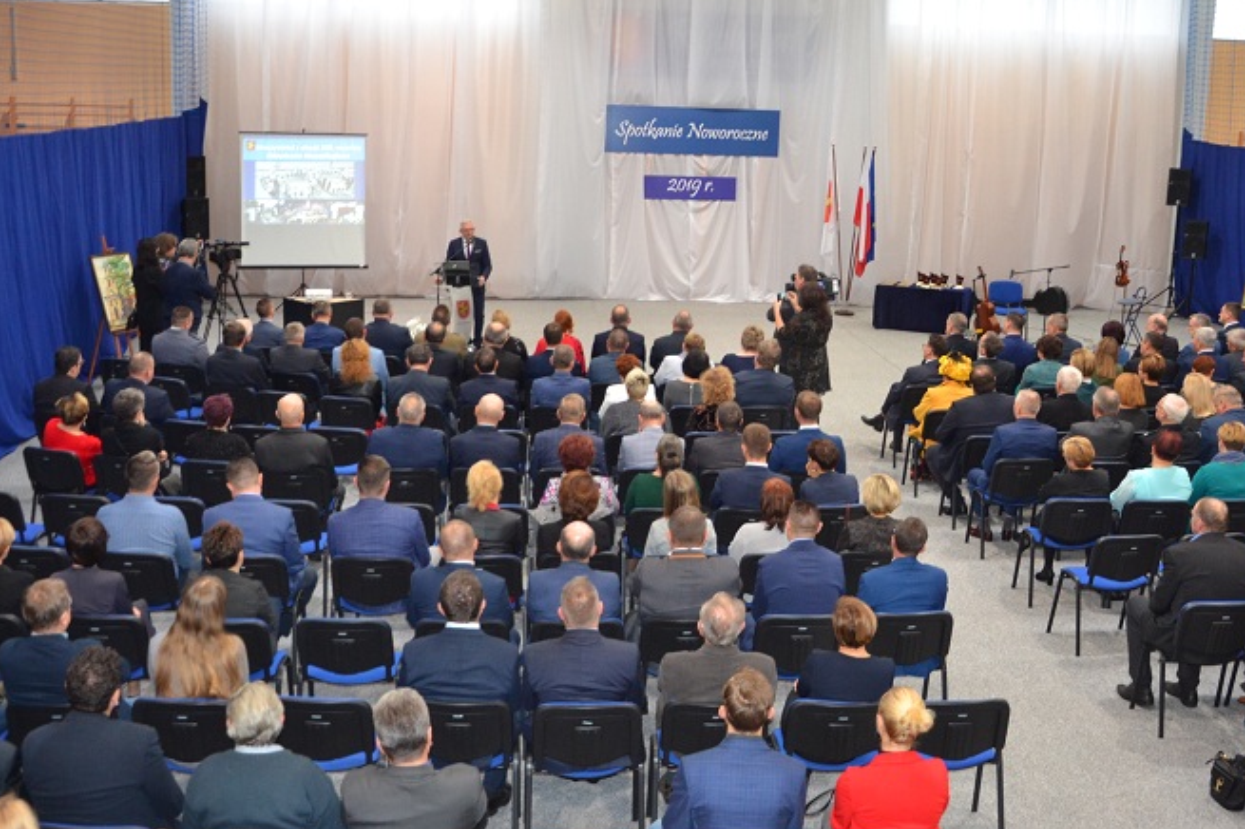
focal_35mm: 44
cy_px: 349
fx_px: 1521
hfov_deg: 44.5
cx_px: 684
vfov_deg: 30.4
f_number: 3.8
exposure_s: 1/60
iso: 1100
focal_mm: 24
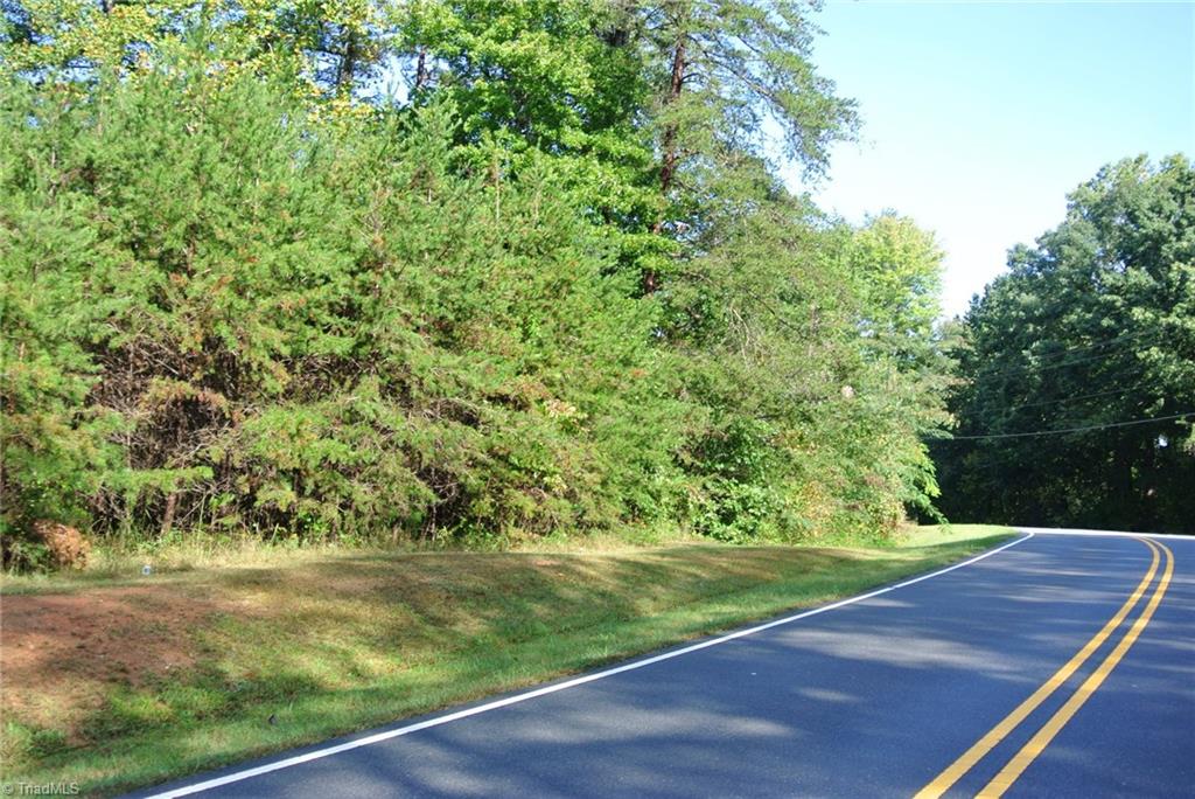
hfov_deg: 44.5
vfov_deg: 30.6
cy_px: 400
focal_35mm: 44
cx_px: 598
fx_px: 1461
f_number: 4.2
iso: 100
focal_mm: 16.3
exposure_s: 1/200
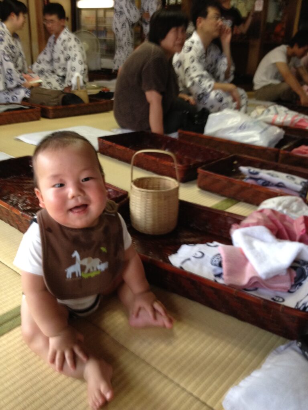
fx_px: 415
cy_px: 205
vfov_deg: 52.6
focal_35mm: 35
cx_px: 154
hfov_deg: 40.7
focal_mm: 4.28
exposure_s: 1/20
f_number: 2.4
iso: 160
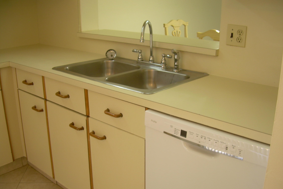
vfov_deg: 33.4
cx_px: 142
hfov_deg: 48.5
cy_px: 100
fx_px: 314
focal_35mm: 40
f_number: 2.8
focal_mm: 6.3
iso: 50
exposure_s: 1/10.4
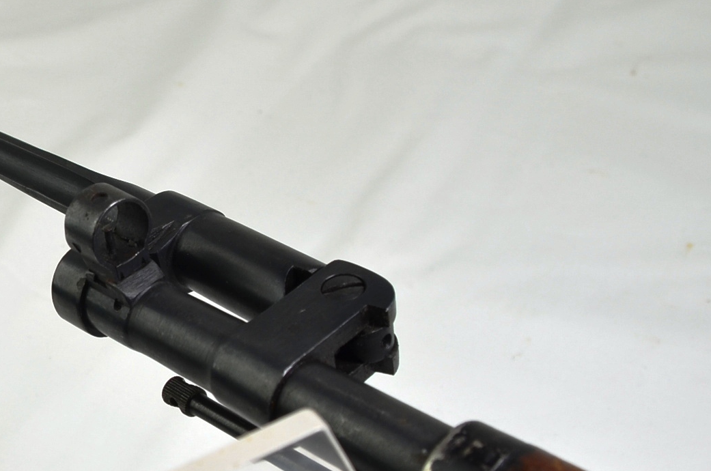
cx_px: -58
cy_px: 220
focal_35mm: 71
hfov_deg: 26.4
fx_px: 1400
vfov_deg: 19.1
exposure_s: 1/160
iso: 200
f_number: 6.3
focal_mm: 20
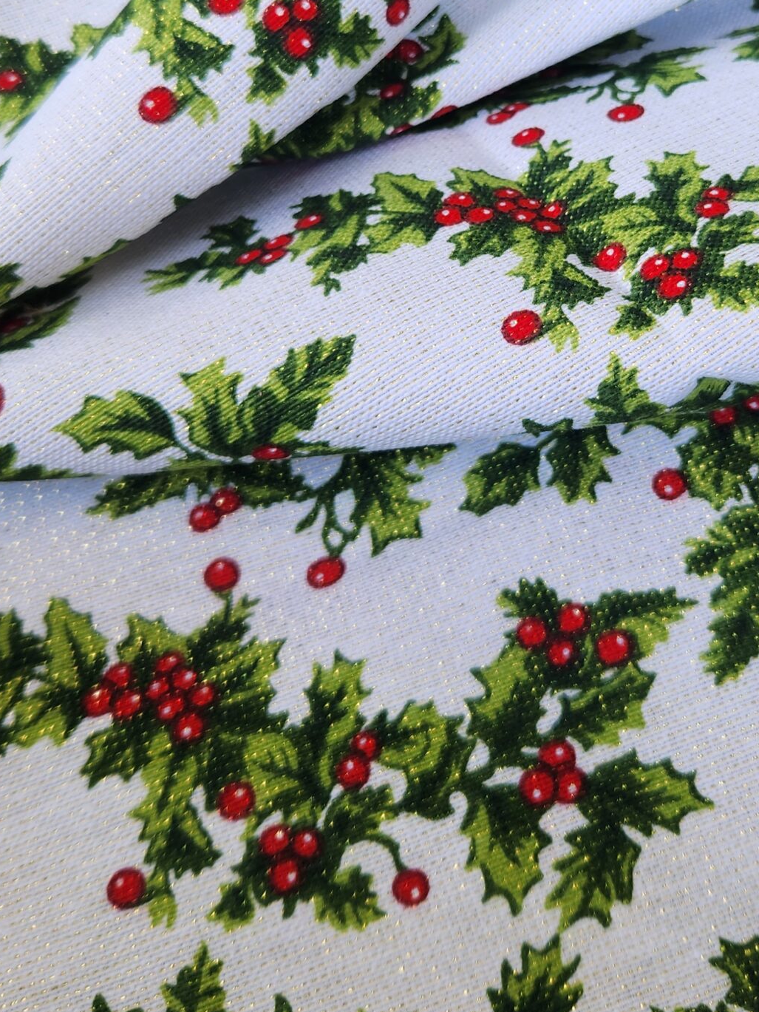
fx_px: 1257
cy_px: 254
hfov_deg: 33.2
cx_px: 523
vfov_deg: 42.5
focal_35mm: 43
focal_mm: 5.4
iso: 50
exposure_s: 1/180
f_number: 1.8
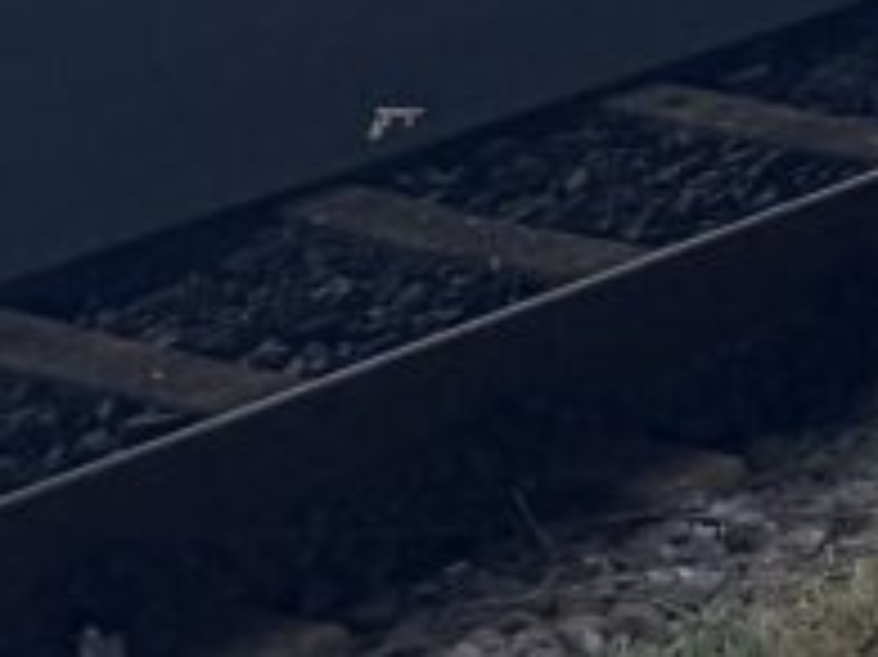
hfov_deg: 8.1
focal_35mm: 189
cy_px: -1314
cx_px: 3021
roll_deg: -1.3
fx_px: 4791
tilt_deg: -1.7
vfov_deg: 7.0
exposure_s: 1/3597
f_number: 1.78
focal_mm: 6.76
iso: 80
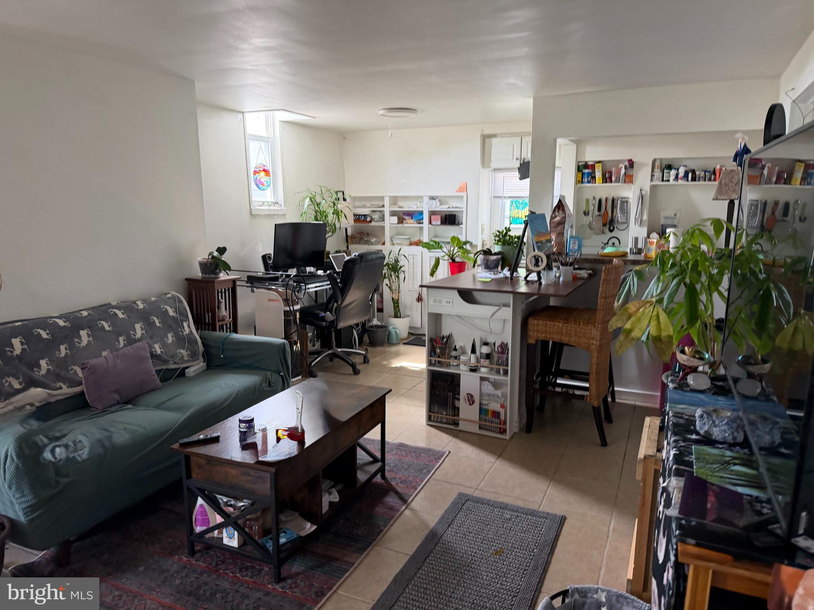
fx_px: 564
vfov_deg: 56.8
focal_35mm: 24
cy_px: 305
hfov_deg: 71.6
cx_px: 407
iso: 250
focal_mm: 6.76
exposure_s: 1/60
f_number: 1.78
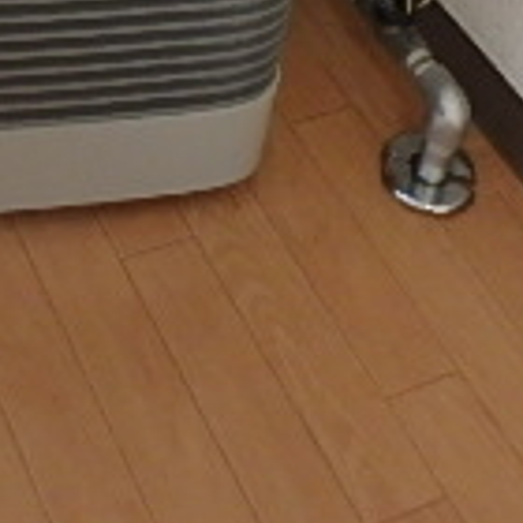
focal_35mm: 85
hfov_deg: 19.9
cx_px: 22
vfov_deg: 18.5
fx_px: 1453
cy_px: -213
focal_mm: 3.7
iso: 500
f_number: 3.5
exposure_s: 1/30
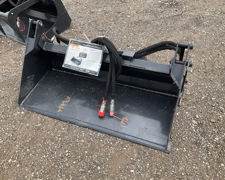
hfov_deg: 57.2
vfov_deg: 47.1
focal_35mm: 31
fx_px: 206
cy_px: 92
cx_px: 117
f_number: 1.8
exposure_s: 1/739
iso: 25
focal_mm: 3
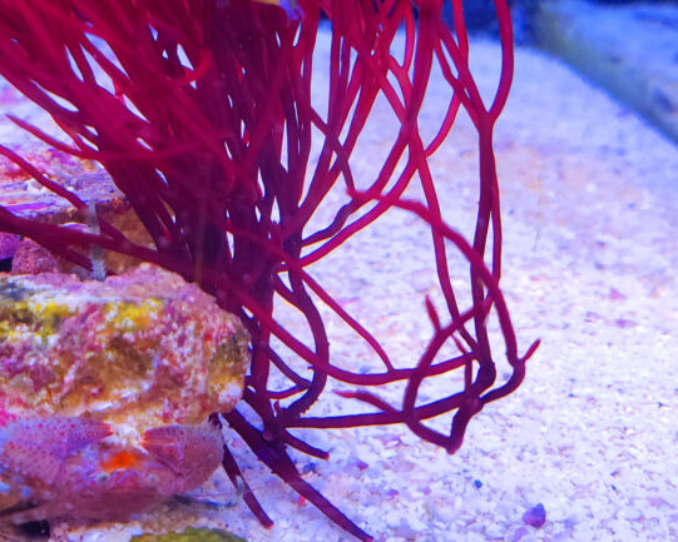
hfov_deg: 38.3
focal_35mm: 48
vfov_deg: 30.7
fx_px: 963
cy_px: 110
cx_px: 219
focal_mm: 4.3
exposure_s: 1/60
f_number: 2.4
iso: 250
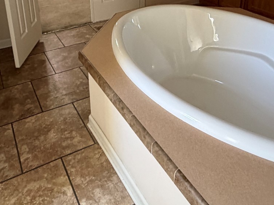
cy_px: 3
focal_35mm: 36
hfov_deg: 51.2
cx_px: 116
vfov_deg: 36.0
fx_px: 285
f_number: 2.2
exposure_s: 1/60
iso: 400
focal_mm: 2.22
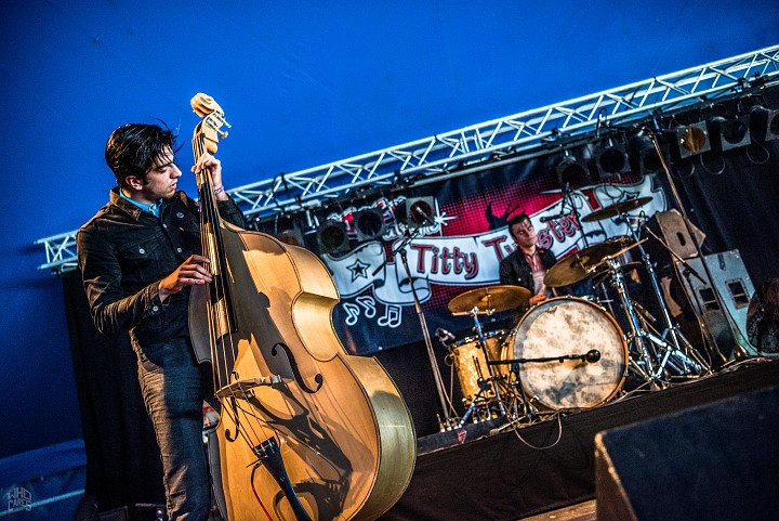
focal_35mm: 34
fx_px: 736
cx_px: 390
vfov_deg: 38.9
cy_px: 260
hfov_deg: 55.8
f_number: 2.8
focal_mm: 34
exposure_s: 1/125
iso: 800
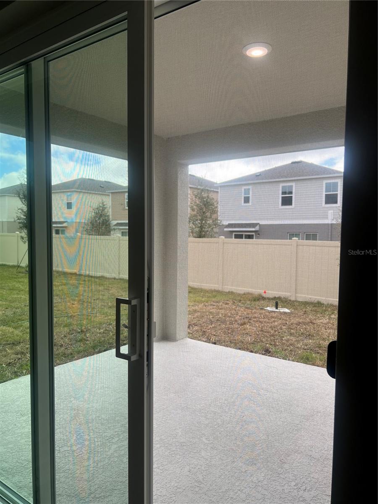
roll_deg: -0.2
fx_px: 379
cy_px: 252
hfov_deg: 53.1
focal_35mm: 26
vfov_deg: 67.3
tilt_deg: -3.4
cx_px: 189
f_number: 1.5
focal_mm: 5.7
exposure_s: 1/1112
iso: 50
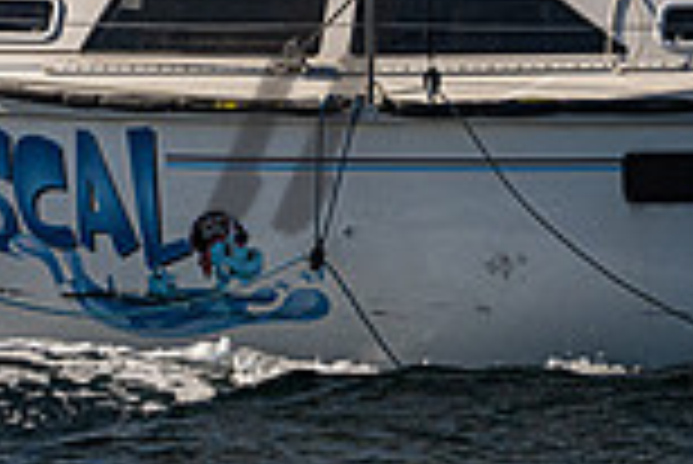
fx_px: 11773
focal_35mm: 611
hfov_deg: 3.4
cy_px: -378
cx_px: 103
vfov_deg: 2.2
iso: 320
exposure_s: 1/5000
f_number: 6.3
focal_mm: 150
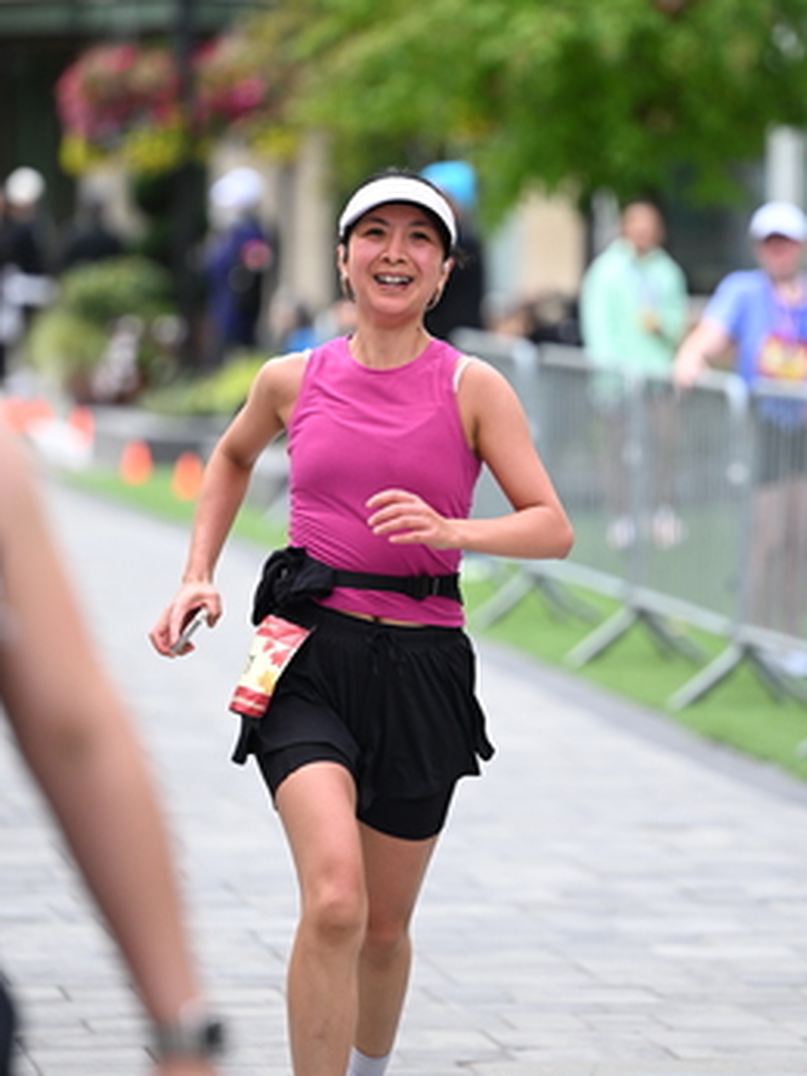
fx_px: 7553
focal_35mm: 243
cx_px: 459
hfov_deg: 6.1
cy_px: 380
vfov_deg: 8.1
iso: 640
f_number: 2.8
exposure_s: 1/2000
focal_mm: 160
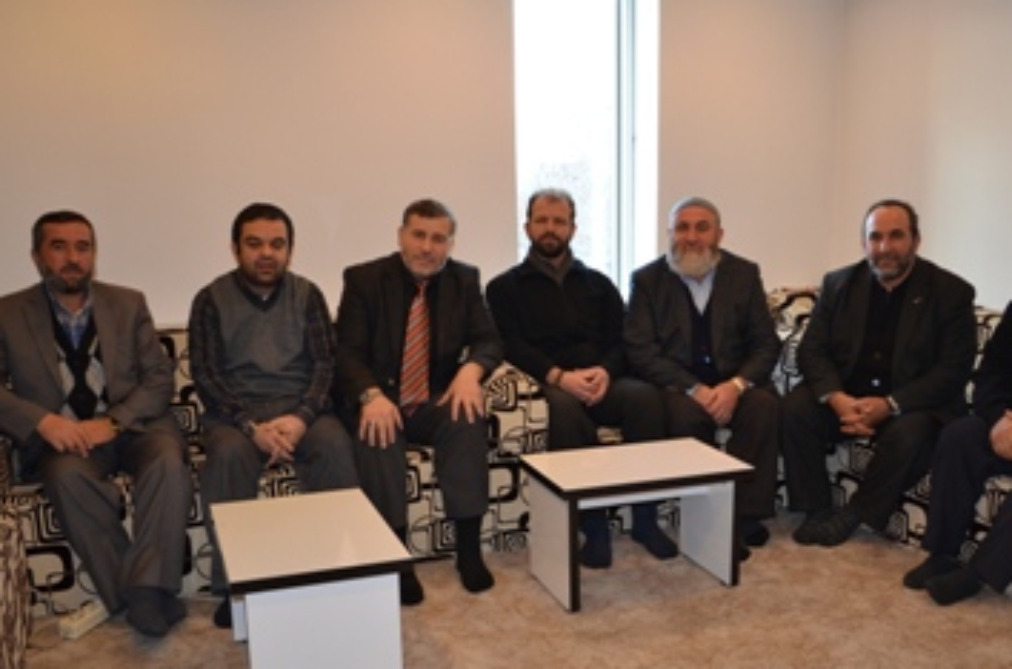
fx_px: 1065
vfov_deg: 34.7
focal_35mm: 38
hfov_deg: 50.7
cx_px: 566
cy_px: 405
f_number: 3.8
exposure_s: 1/60
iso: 720
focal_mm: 20
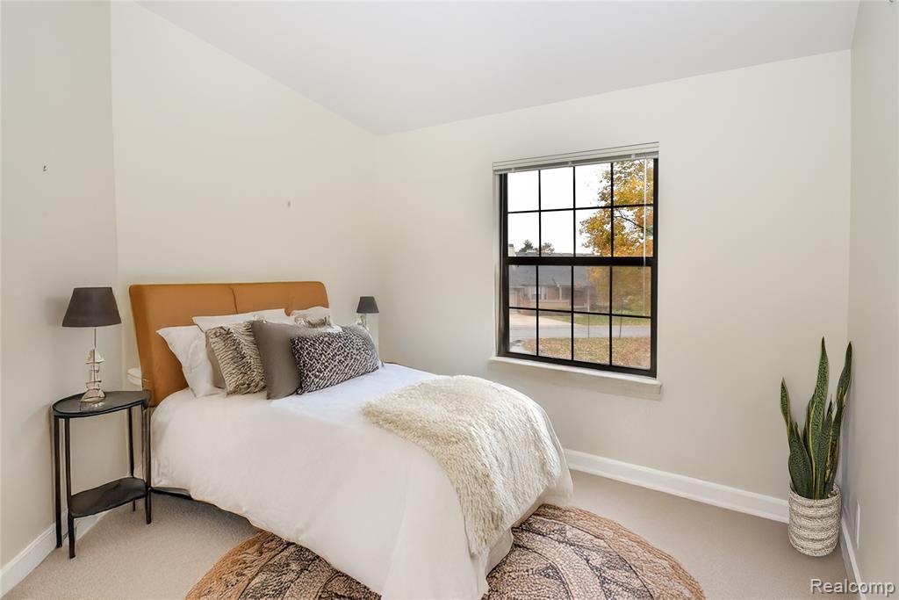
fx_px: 425
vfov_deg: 70.5
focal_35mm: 17
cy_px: 300
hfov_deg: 93.3
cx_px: 450
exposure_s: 1/60
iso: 800
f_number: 10
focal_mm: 17
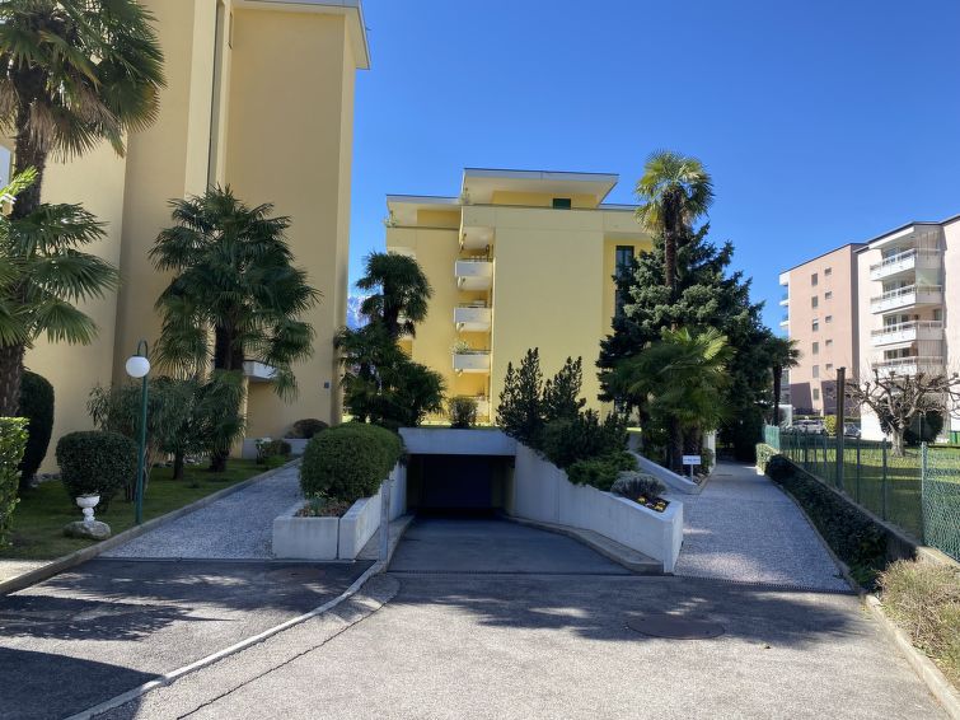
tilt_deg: +8.4
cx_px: 480
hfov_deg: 67.3
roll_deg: -0.4
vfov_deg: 53.1
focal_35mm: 26
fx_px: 721
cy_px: 360
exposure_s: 1/1124
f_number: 1.8
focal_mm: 4.25
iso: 32
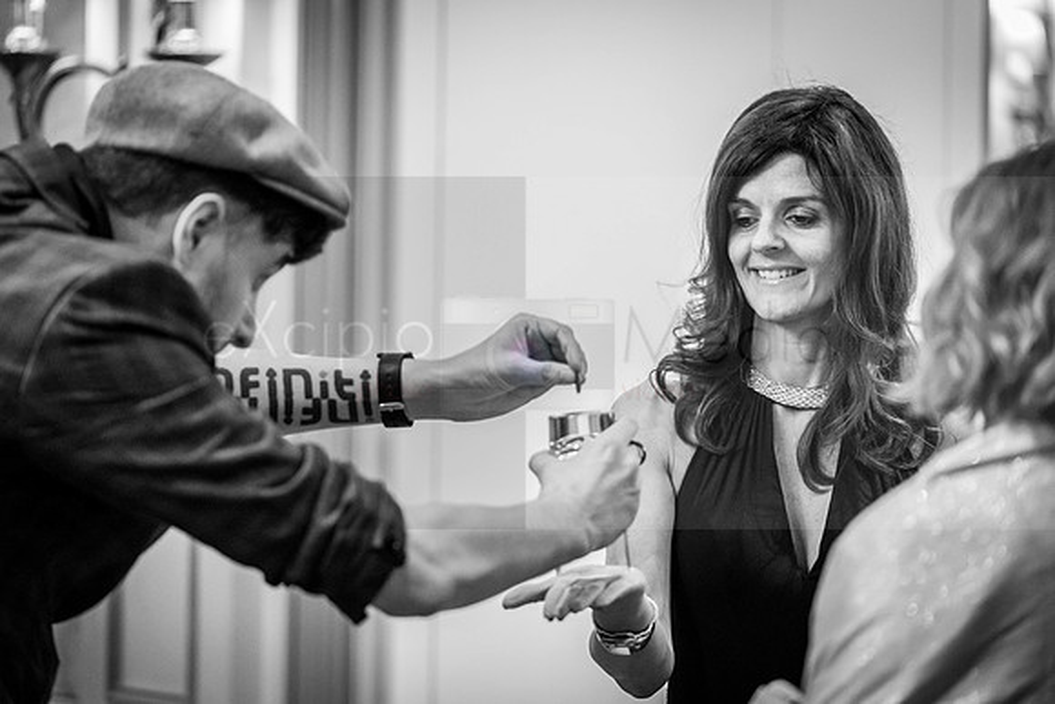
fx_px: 4338
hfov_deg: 13.9
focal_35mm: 148
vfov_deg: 9.3
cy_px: 352
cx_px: 528
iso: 6400
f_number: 2.8
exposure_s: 1/100
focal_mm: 148
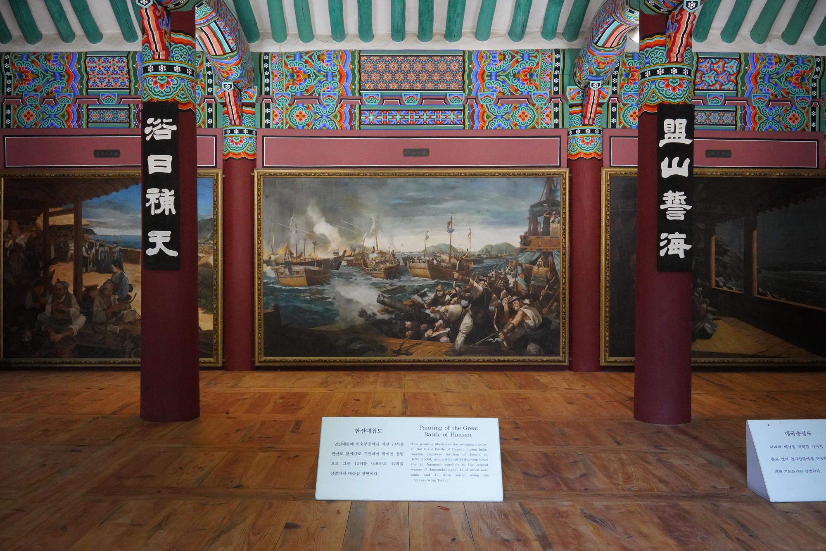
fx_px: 803
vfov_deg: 37.9
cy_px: 276
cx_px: 413
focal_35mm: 35
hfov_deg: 54.4
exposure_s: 1/100
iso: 12800
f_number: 13
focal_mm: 35
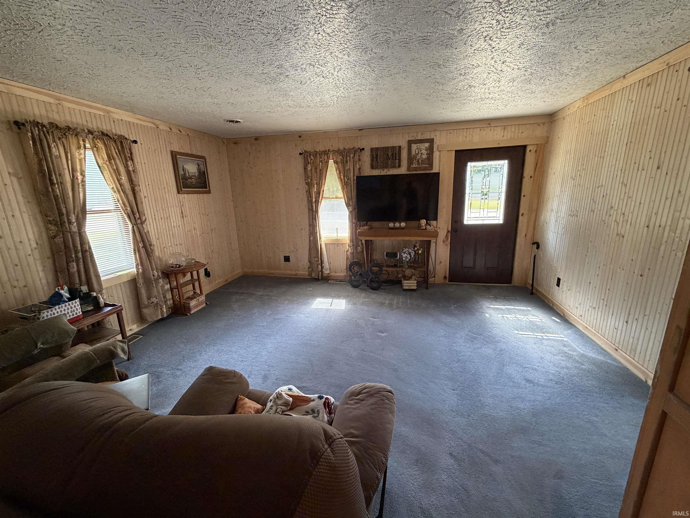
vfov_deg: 85.7
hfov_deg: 102.1
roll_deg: +2.8
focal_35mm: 14
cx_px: 345
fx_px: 279
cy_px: 259
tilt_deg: -14.0
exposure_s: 1/62
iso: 320
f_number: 2.2
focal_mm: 2.22
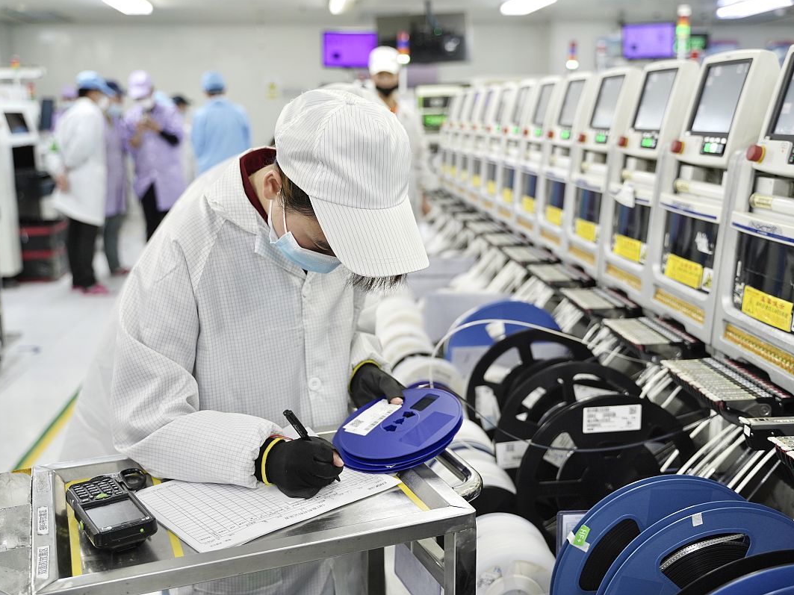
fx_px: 872
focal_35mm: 38
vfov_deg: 37.7
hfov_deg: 49.0
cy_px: 297
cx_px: 396
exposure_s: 1/160
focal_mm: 35
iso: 800
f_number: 2.8
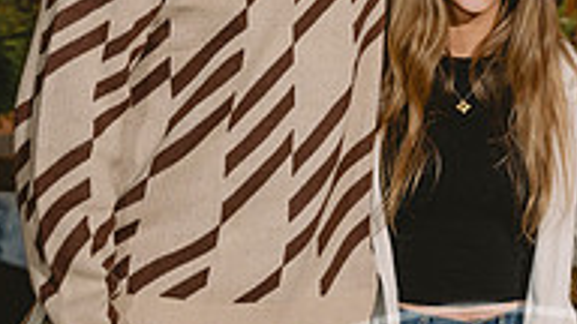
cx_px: 574
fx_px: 2968
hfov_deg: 11.0
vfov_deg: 6.3
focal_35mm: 194
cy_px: 178
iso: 1600
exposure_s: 1/50
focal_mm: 49
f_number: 4
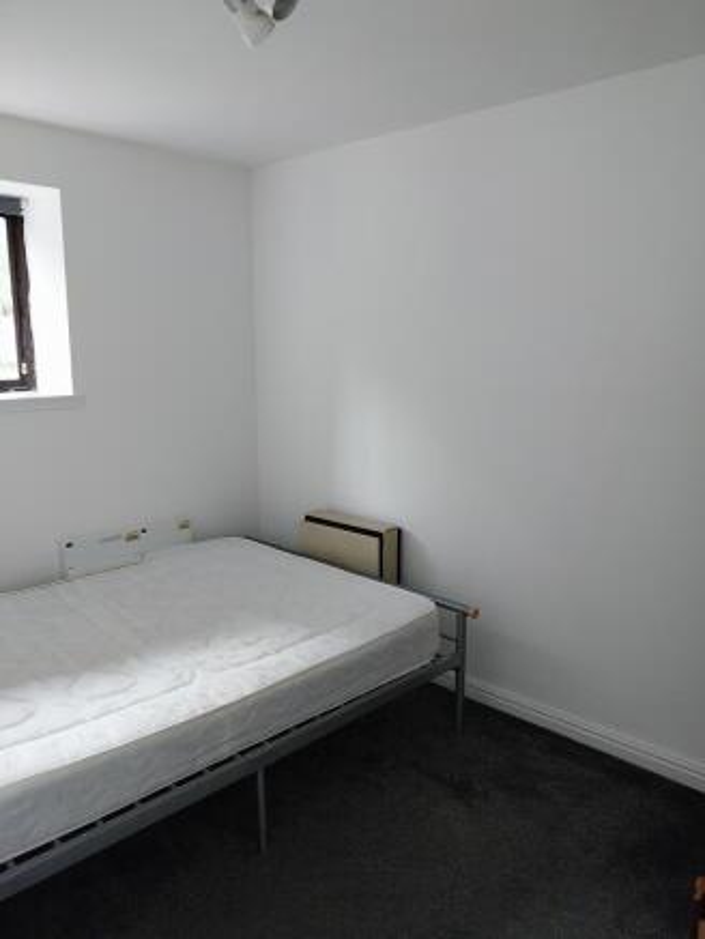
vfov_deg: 67.3
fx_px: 706
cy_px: 470
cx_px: 352
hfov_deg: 53.1
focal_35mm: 26
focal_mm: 4
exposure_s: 1/50
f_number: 1.8
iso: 100
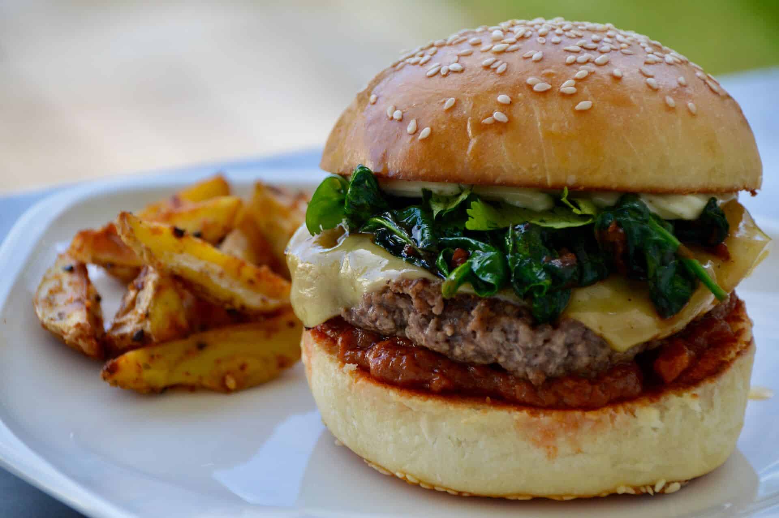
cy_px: 259
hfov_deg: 8.9
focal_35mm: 232
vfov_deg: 5.9
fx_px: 5027
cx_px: 390
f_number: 6.3
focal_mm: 155
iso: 640
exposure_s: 1/250
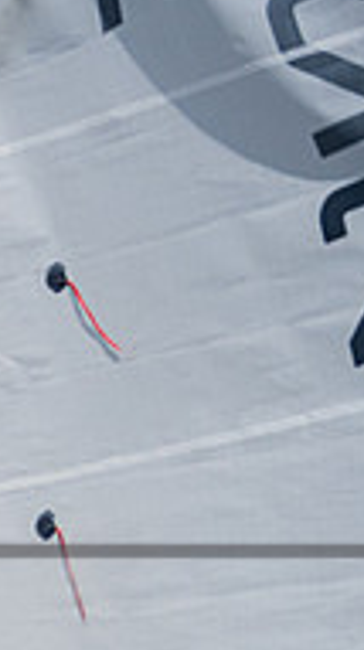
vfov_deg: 12.2
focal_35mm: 175
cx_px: -592
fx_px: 3012
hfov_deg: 6.5
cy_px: 631
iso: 1000
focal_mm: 55
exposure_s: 1/8000
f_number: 5.6
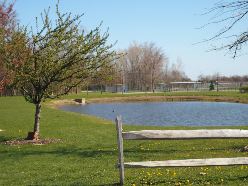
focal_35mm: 76
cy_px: 93
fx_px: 544
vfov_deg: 19.4
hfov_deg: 25.7
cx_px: 124
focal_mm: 16.1
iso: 100
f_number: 5
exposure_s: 1/500
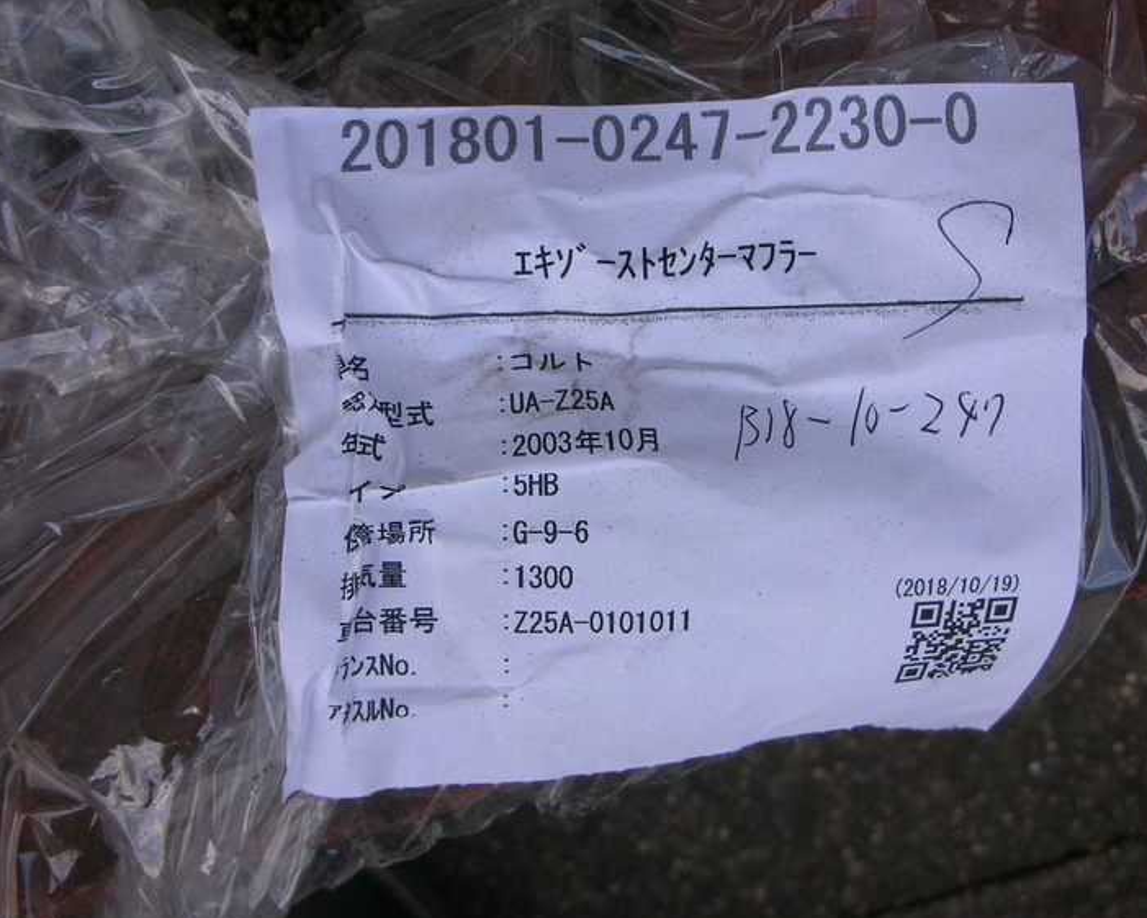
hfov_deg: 46.7
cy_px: 463
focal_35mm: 39
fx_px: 1324
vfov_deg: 38.2
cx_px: 641
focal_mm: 5.8
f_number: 3
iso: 50
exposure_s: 1/150
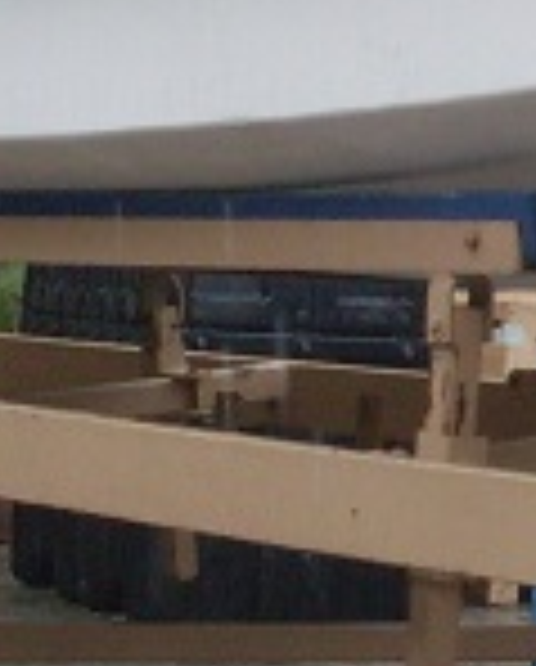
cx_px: 1122
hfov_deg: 6.1
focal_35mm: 245
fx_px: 4843
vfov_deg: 7.9
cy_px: 182
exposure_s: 1/350
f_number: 2.8
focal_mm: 6.3
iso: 80
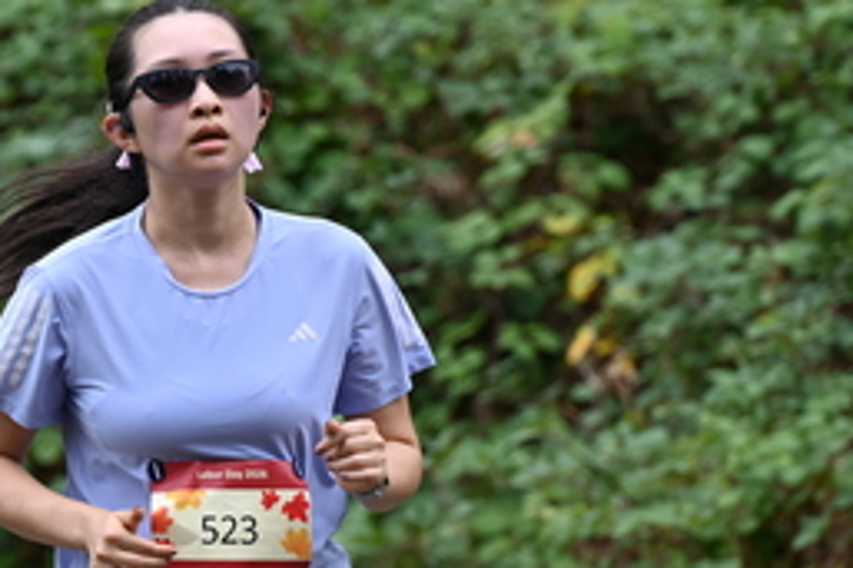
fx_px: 10134
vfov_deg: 3.2
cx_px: 189
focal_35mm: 428
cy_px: 327
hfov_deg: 4.8
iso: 400
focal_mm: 200
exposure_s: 1/400
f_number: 6.3
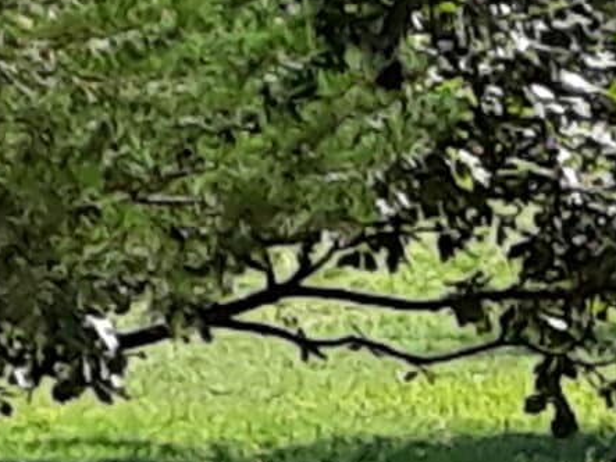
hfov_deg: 16.3
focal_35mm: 117
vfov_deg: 12.3
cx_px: 695
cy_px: 583
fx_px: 2081
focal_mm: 3.6
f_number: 1.9
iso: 40
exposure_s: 1/607
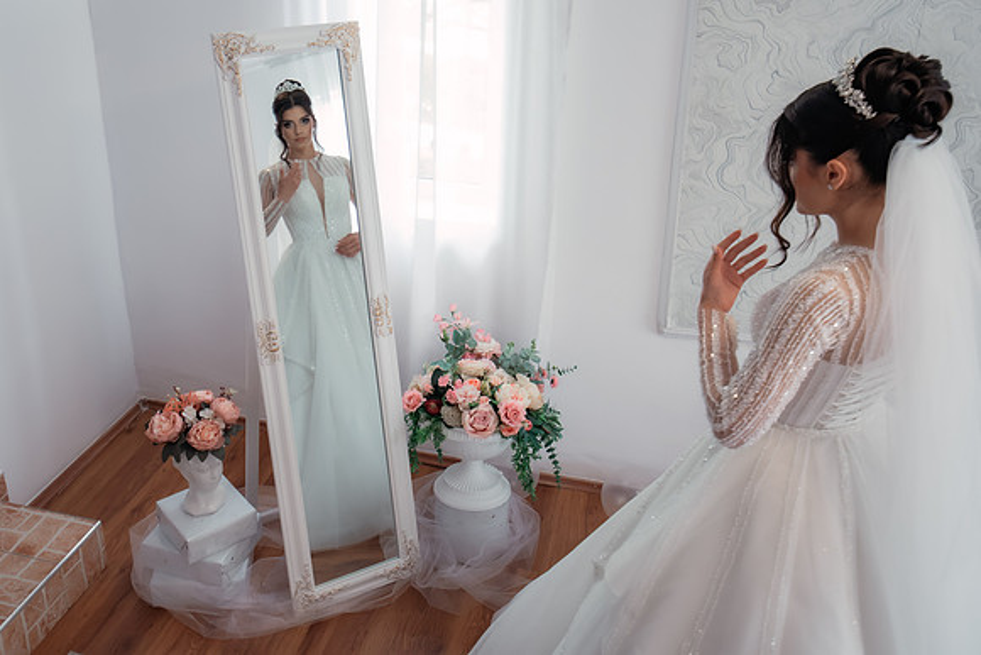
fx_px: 979
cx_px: 393
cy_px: 263
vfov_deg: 36.8
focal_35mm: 36
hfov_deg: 52.8
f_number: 2.8
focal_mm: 30
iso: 1600
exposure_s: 1/250
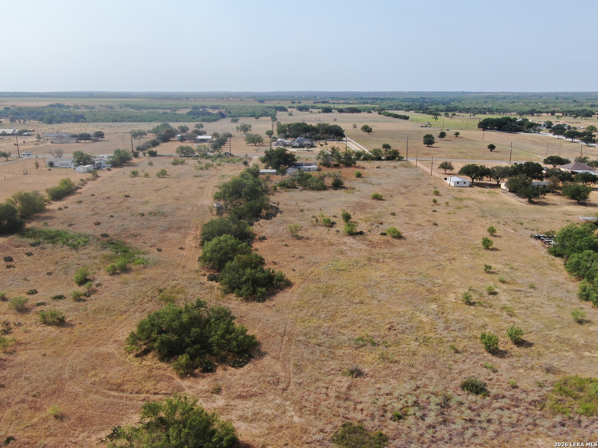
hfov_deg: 58.4
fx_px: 536
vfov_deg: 45.4
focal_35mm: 31
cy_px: 224
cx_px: 299
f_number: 3.1
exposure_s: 1/1000
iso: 100
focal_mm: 5.33
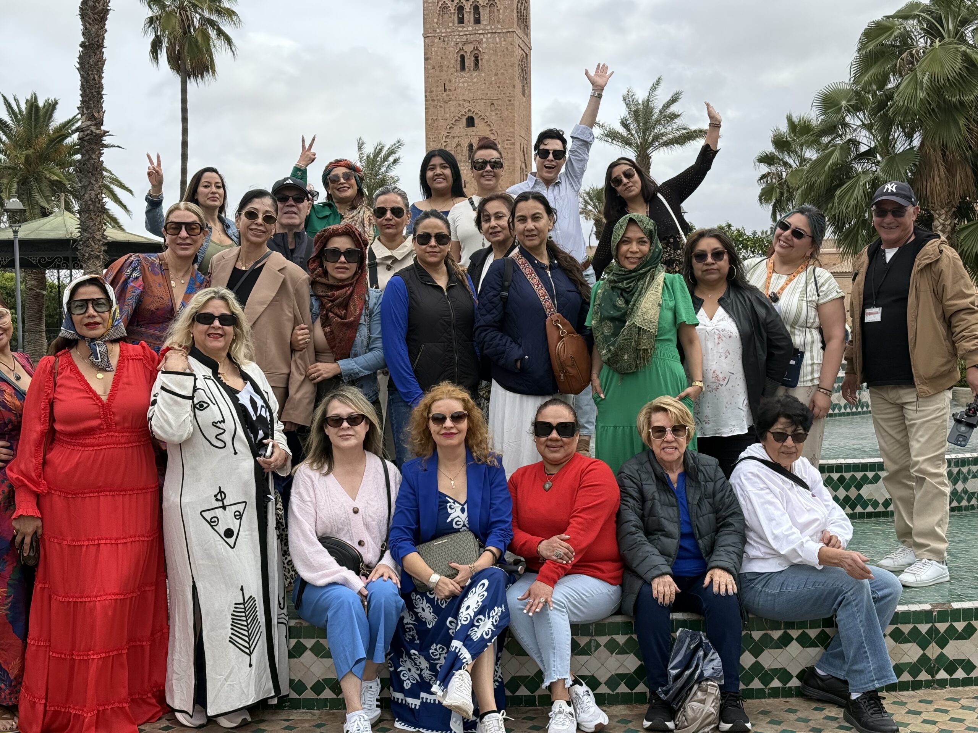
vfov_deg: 30.3
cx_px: 489
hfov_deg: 39.7
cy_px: 366
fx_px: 1356
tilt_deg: -0.8
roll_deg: +0.8
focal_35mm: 48
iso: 80
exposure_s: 1/2273
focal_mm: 6.76
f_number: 1.78
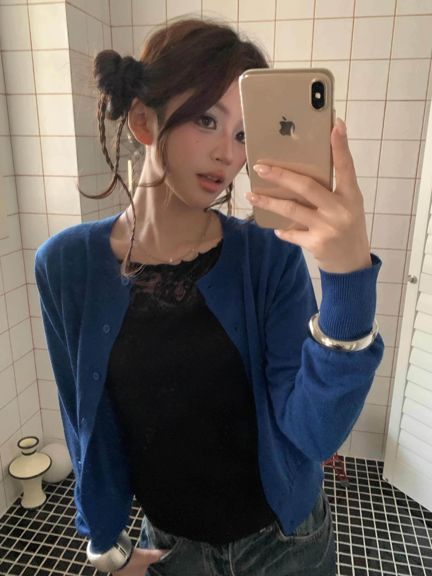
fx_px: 433
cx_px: 216
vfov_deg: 67.3
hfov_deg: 53.1
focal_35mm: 26
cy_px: 288
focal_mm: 4.25
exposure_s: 1/22
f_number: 1.8
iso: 800
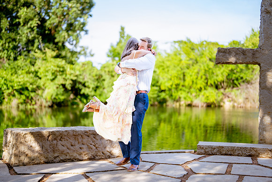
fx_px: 405
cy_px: 91
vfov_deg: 25.2
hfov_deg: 37.1
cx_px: 130
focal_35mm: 54
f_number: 1.2
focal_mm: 50
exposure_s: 1/1250
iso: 100
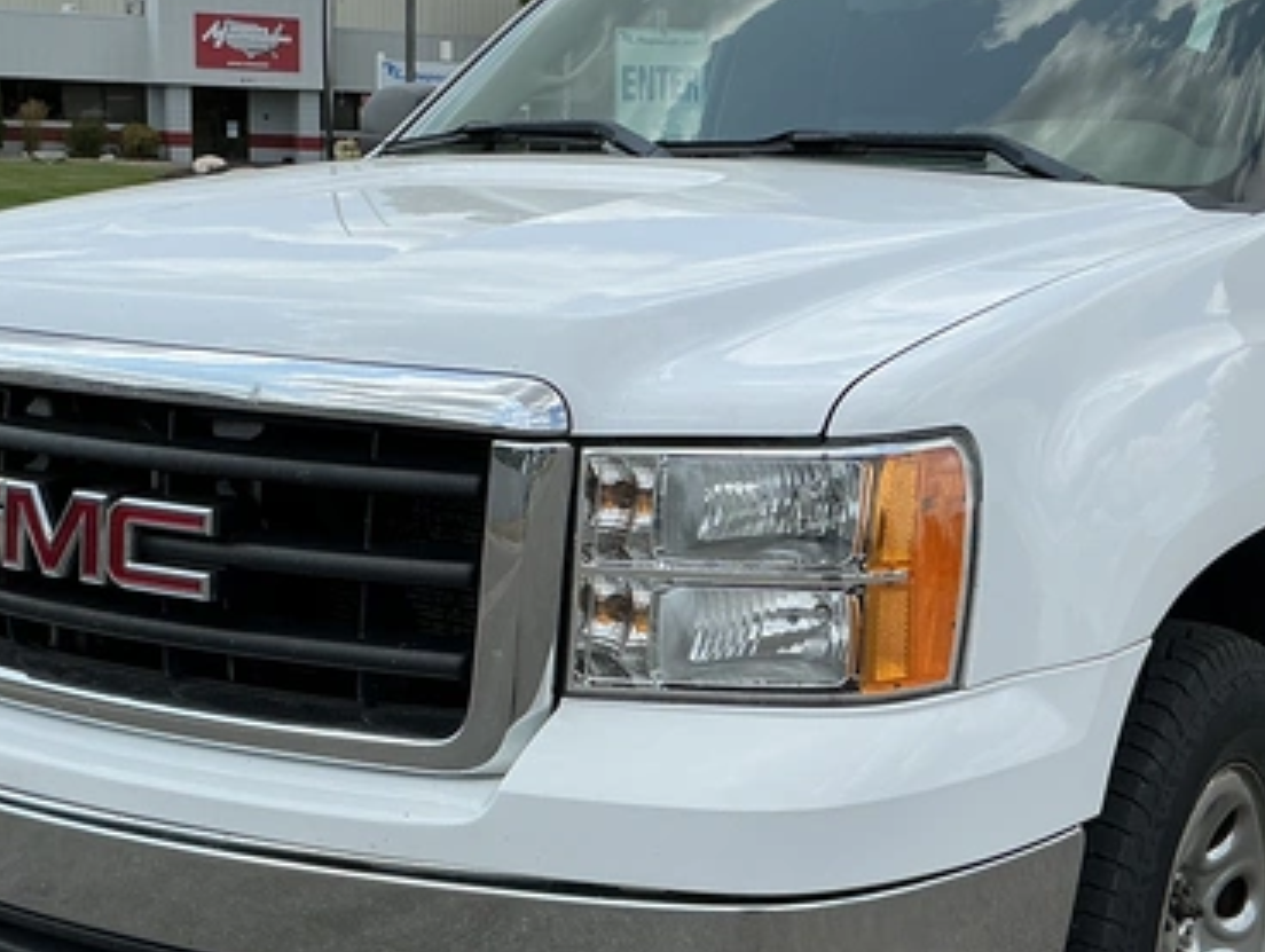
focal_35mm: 57
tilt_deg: -7.9
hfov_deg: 33.7
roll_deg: -1.2
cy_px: 507
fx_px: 2086
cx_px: 712
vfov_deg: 25.7
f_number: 1.8
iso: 25
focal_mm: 3
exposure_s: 1/1730
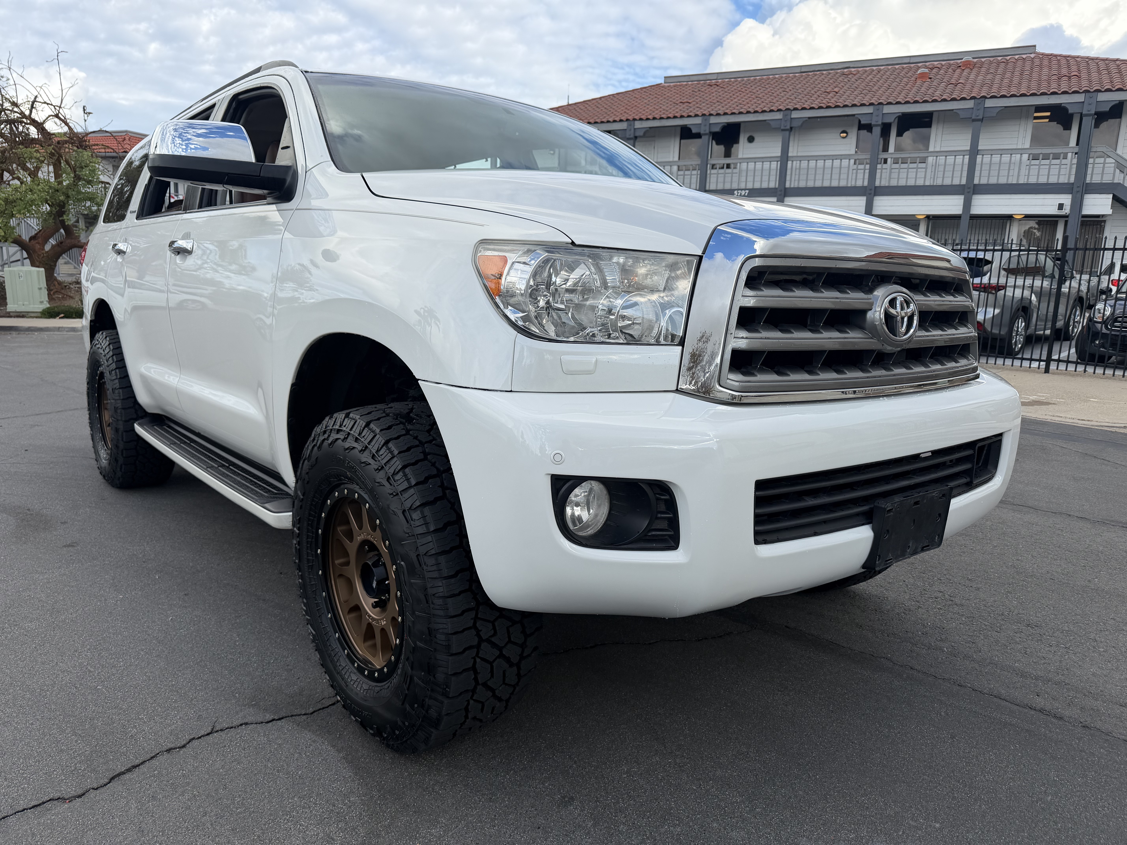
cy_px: 422
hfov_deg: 71.6
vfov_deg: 56.8
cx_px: 564
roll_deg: -2.4
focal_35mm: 24
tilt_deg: -10.3
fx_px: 781
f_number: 1.78
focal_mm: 6.76
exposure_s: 1/2299
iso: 80
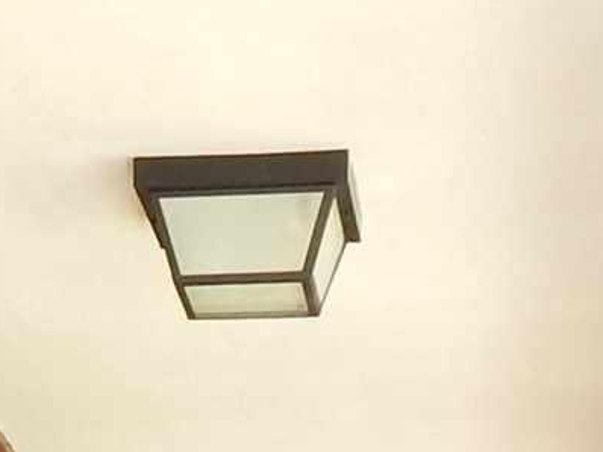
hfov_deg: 11.4
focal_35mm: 170
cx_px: -92
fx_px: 2960
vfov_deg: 7.5
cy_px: 1427
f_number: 3
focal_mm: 4
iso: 125
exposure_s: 1/100
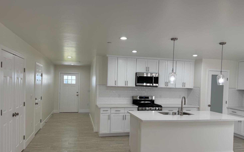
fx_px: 173
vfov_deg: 47.4
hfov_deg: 70.4
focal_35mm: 26
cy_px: 89
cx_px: 120
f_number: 1.78
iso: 100
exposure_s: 1/240
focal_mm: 6.76
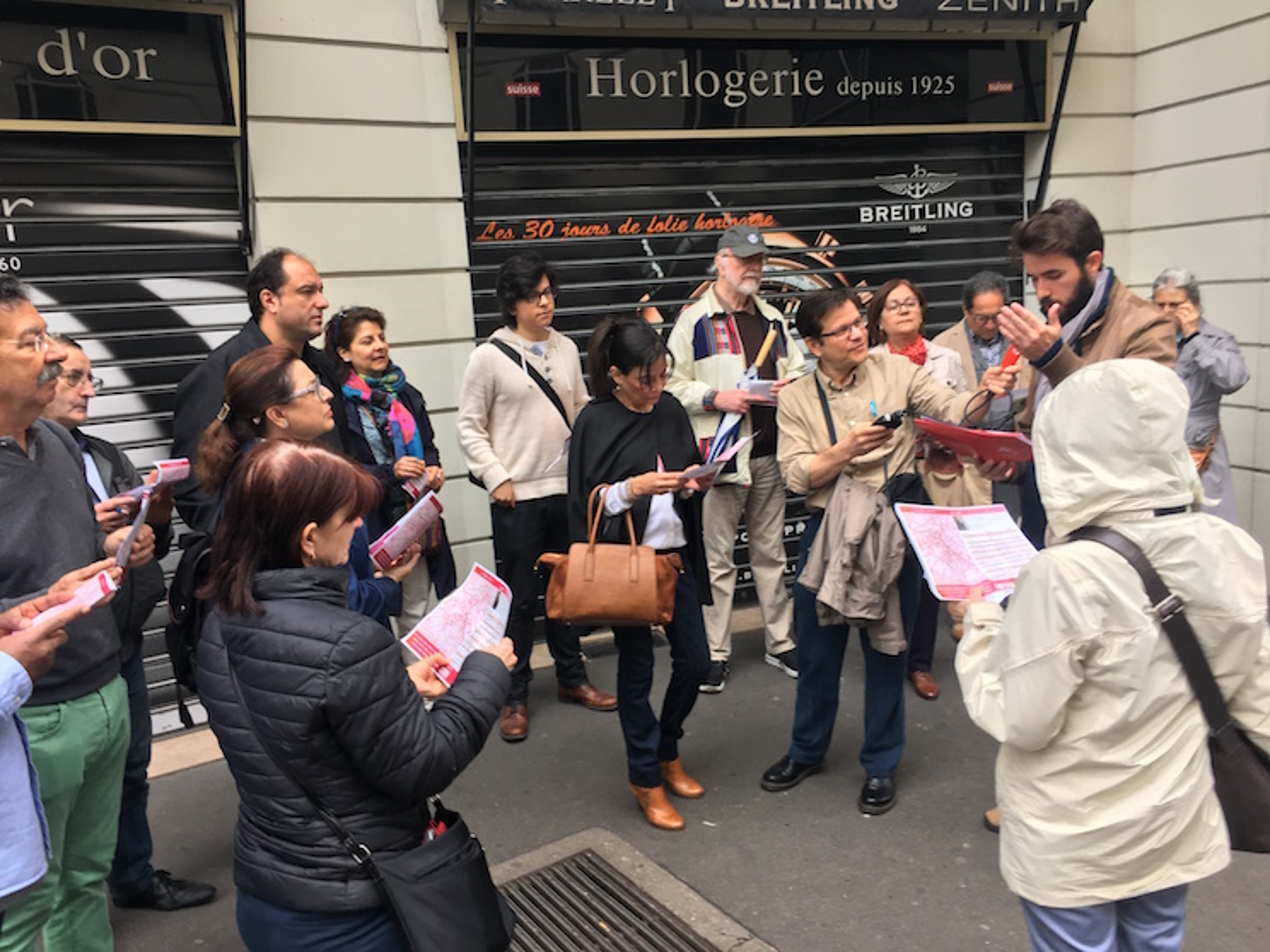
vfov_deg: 48.2
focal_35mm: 29
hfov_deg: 61.7
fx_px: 1064
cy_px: 476
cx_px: 635
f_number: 2.2
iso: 40
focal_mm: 4.15
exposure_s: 1/100
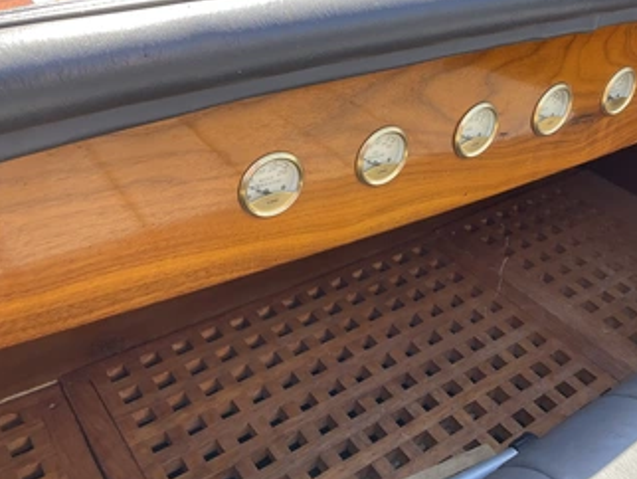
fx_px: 663
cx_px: 376
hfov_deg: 51.0
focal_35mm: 36
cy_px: 220
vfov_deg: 39.7
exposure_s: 1/169
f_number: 1.8
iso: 32
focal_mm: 3
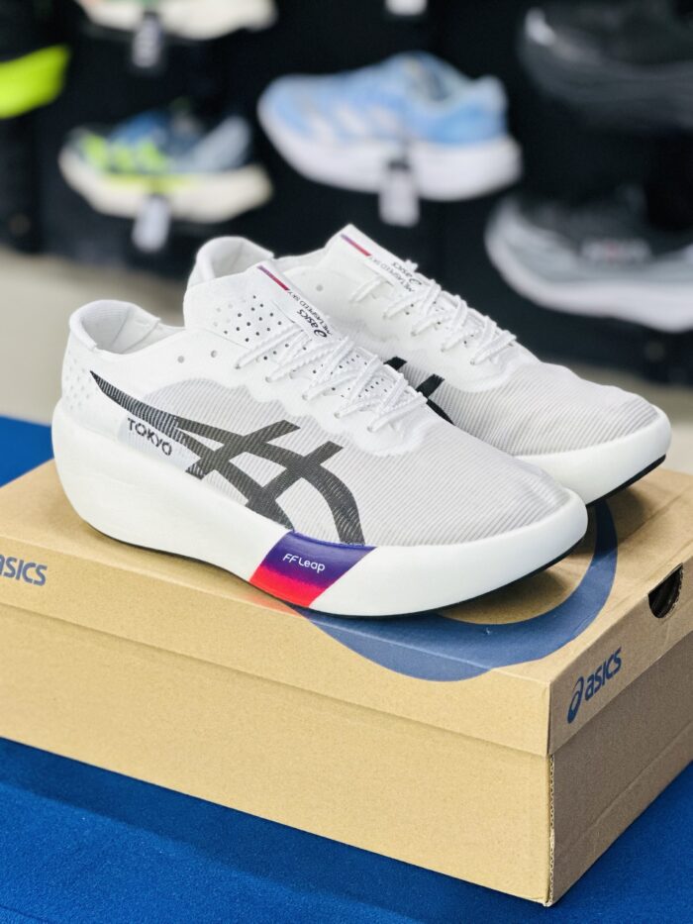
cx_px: 346
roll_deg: +0.4
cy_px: 462
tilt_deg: -25.6
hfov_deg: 19.1
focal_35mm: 77
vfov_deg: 25.3
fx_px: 2055
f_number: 2.8
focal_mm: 9
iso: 200
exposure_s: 1/100
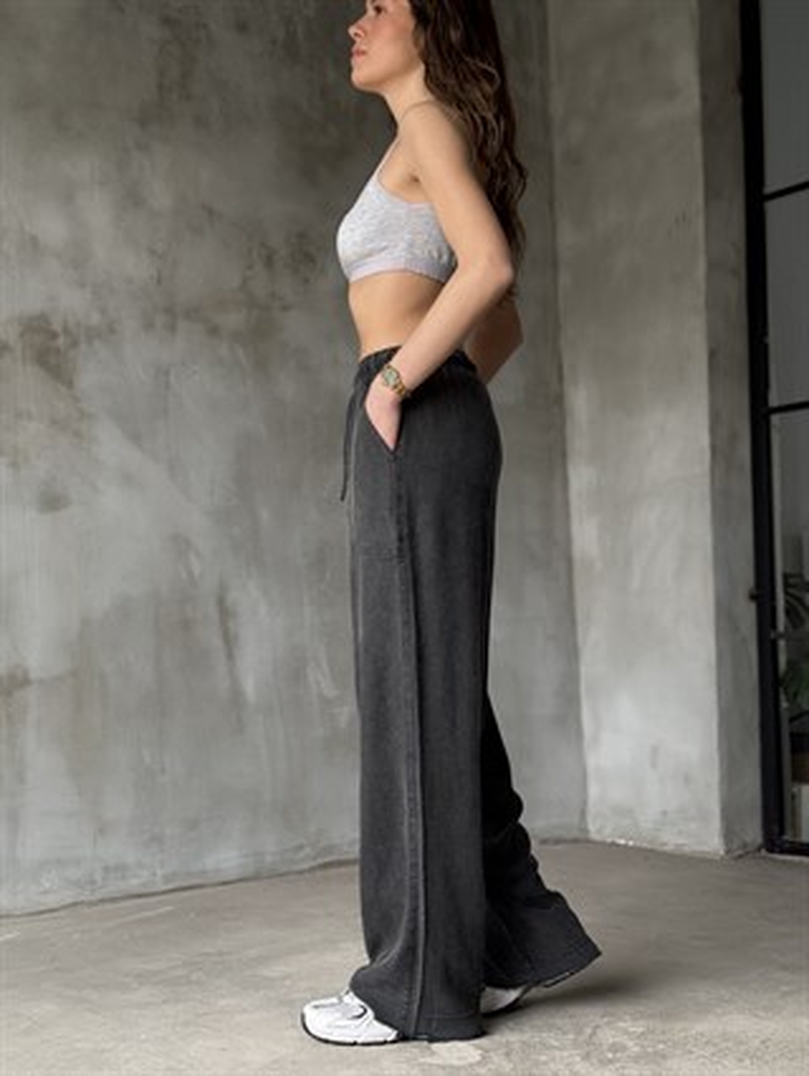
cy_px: 538
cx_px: 404
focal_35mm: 48
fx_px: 1494
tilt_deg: +3.3
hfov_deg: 30.3
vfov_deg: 39.6
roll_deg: +0.8
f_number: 1.78
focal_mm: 6.76
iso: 100
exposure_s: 1/60
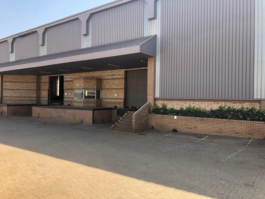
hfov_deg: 63.4
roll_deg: -0.6
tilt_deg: +0.5
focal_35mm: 28
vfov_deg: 49.7
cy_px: 100
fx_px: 214
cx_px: 132
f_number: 1.8
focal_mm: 3.99
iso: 20
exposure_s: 1/403
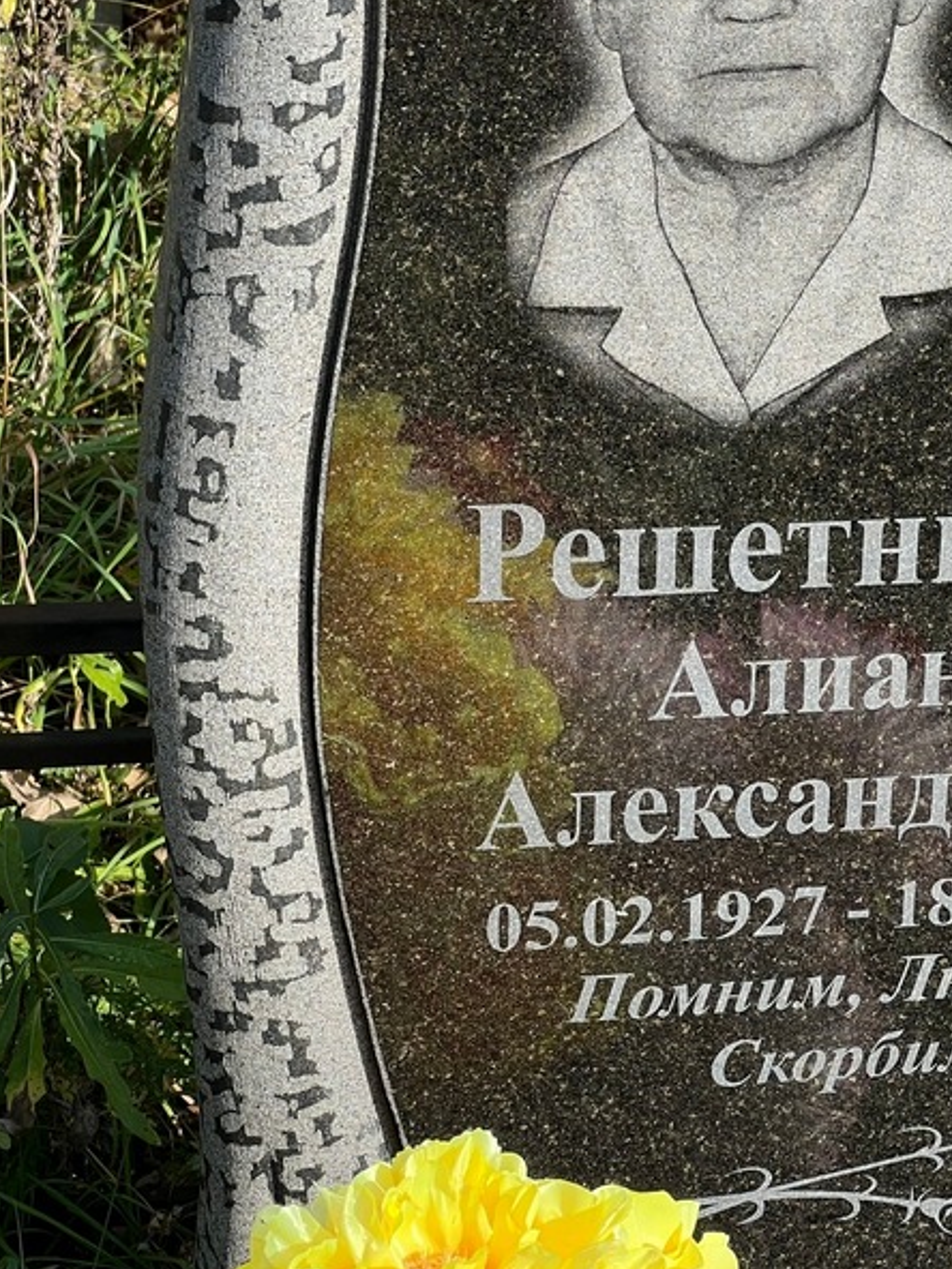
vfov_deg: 18.9
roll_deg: -0.8
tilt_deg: -28.7
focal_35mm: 104
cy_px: 632
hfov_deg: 14.1
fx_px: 3814
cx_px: 836
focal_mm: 9
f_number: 2.8
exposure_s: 1/306
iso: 32
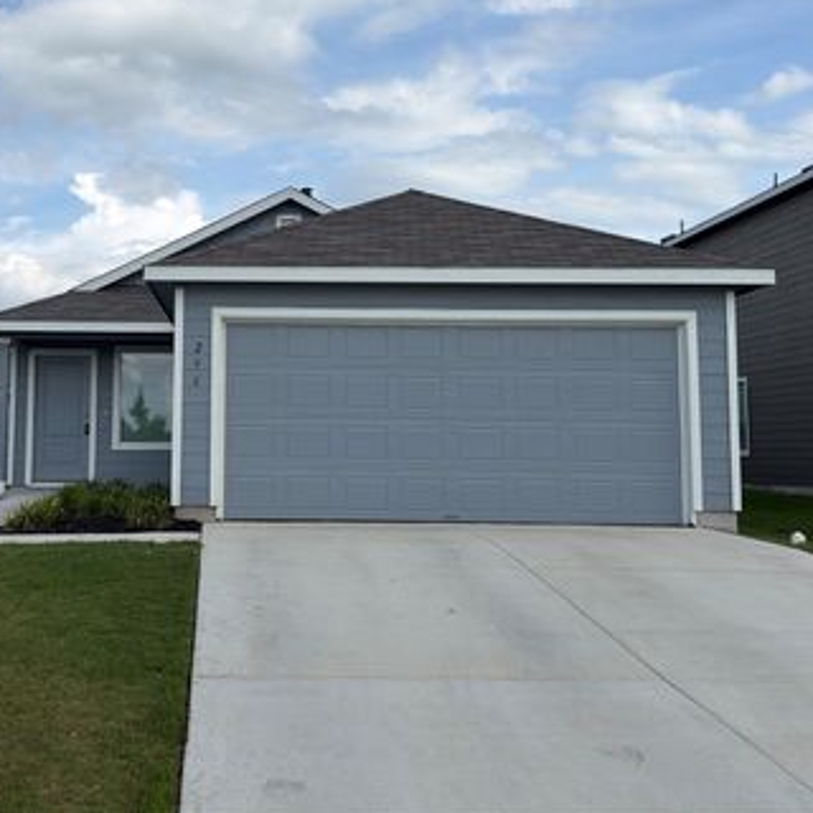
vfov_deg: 41.7
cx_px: 272
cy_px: 344
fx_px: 1063
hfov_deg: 41.3
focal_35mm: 40
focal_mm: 6.76
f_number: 1.78
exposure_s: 1/4545
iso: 64
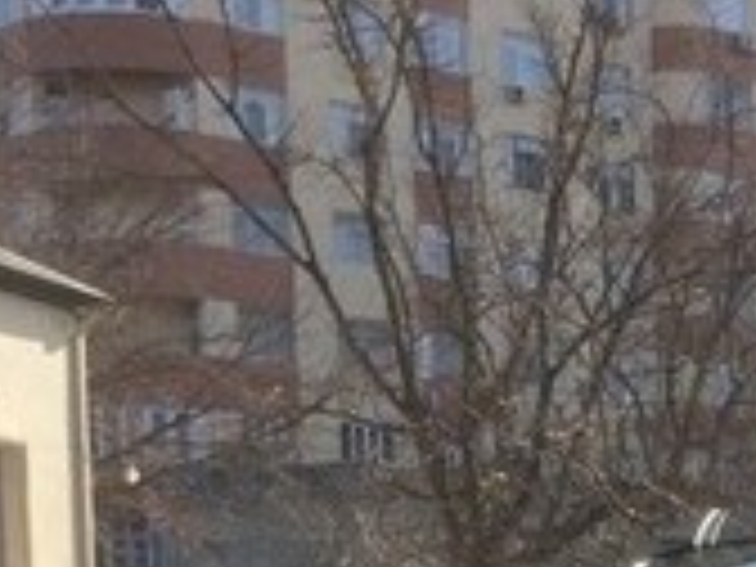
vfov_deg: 11.9
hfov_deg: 16.5
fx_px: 2490
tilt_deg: -9.2
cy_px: 1033
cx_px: 936
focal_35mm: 114
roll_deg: +0.5
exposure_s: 1/1140
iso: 32
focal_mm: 4.15
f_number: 2.2
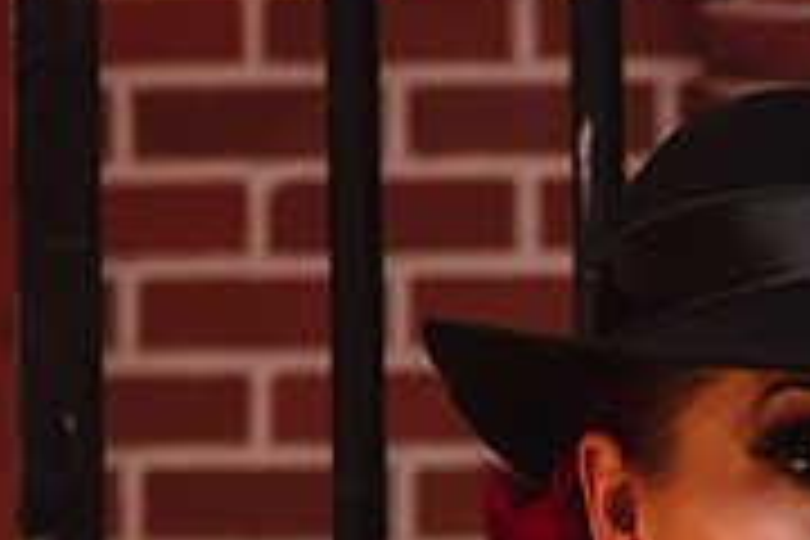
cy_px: 748
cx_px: 1087
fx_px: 6097
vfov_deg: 5.0
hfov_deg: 7.5
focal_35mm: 271
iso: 4000
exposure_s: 1/160
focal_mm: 66
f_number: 2.8
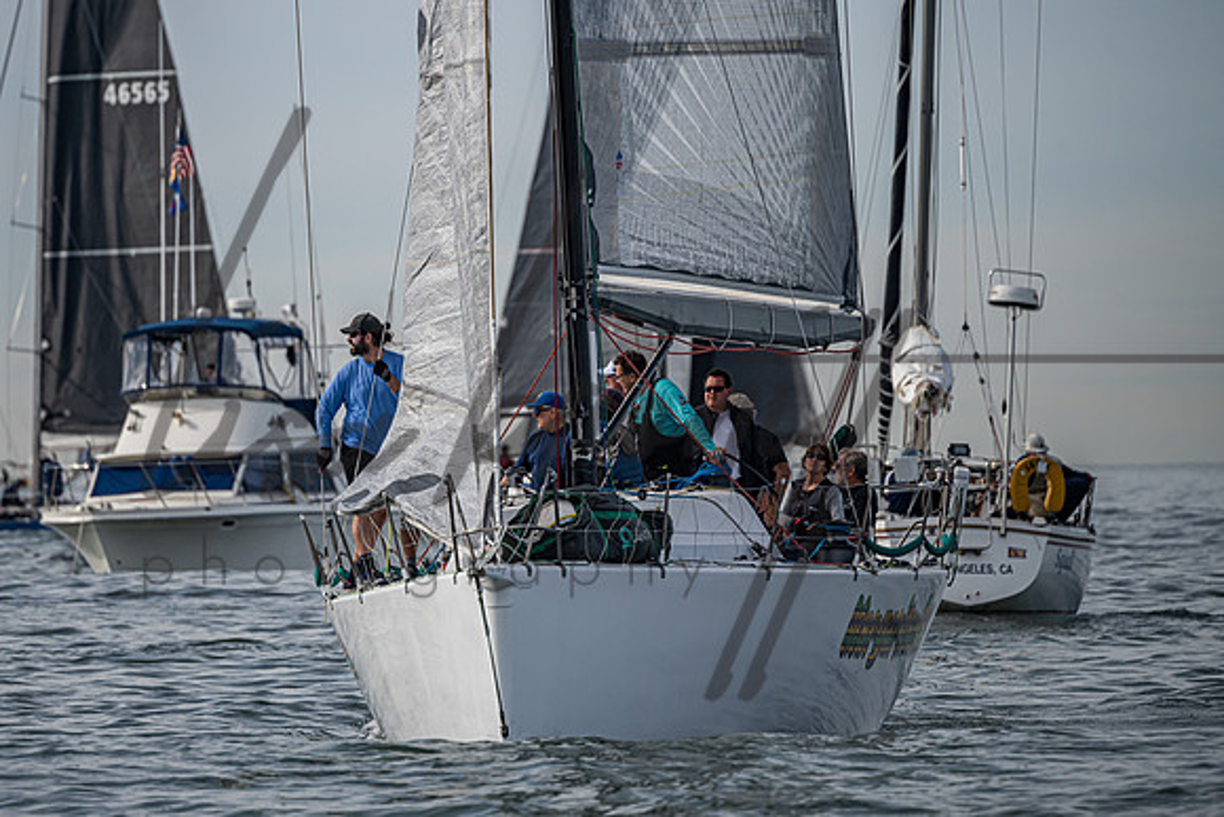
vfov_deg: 2.7
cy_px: 296
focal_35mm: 515
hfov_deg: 4.0
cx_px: 436
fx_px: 17519
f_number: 5.6
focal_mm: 400
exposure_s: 1/1000
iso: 125
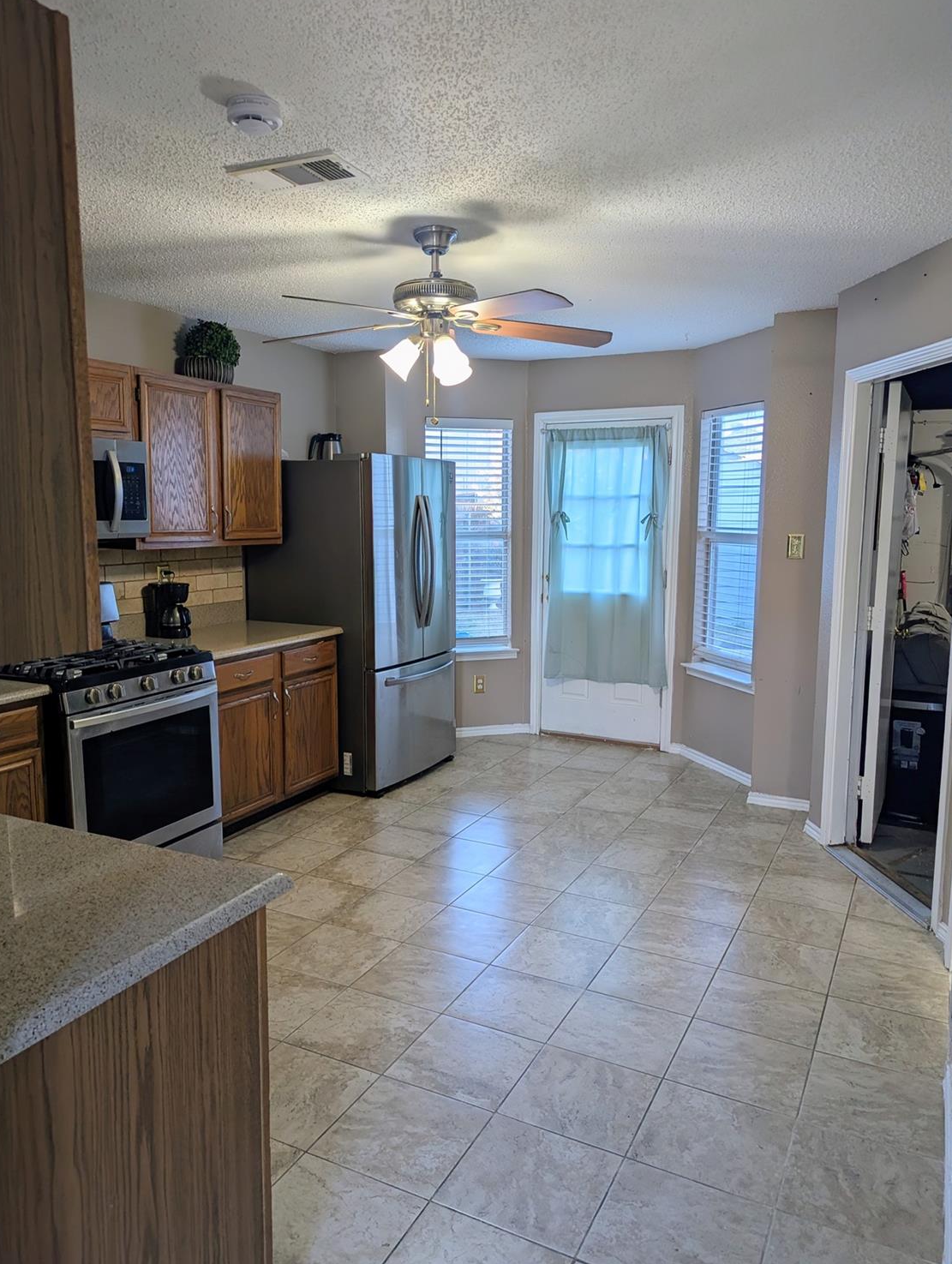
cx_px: 458
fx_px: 914
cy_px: 634
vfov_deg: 69.3
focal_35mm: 25
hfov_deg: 55.0
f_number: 1.85
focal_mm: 6.81
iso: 66
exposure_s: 1/60
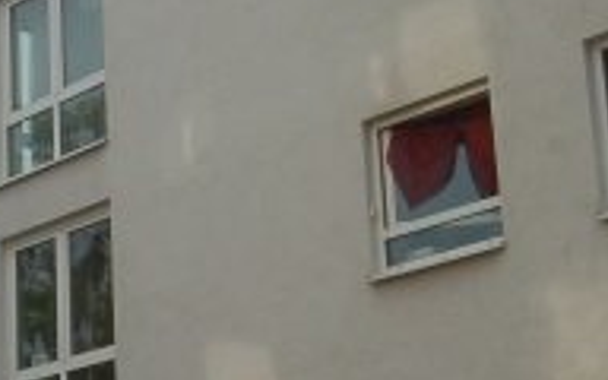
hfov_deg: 20.1
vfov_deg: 13.3
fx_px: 1614
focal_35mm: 97
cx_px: -116
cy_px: 345
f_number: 9
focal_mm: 23
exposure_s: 1/250
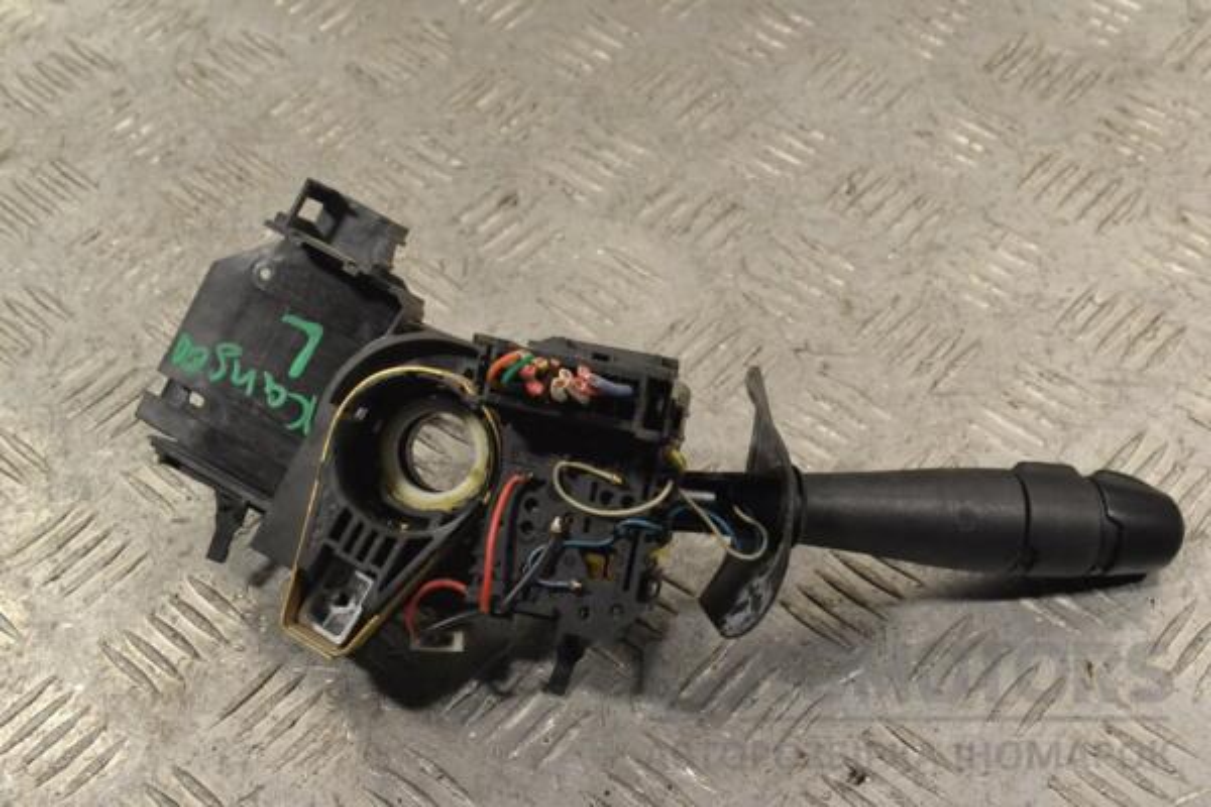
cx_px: 606
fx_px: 1917
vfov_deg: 23.8
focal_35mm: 57
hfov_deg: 35.1
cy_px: 404
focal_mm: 38
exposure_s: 1/320
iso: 3200
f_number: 9
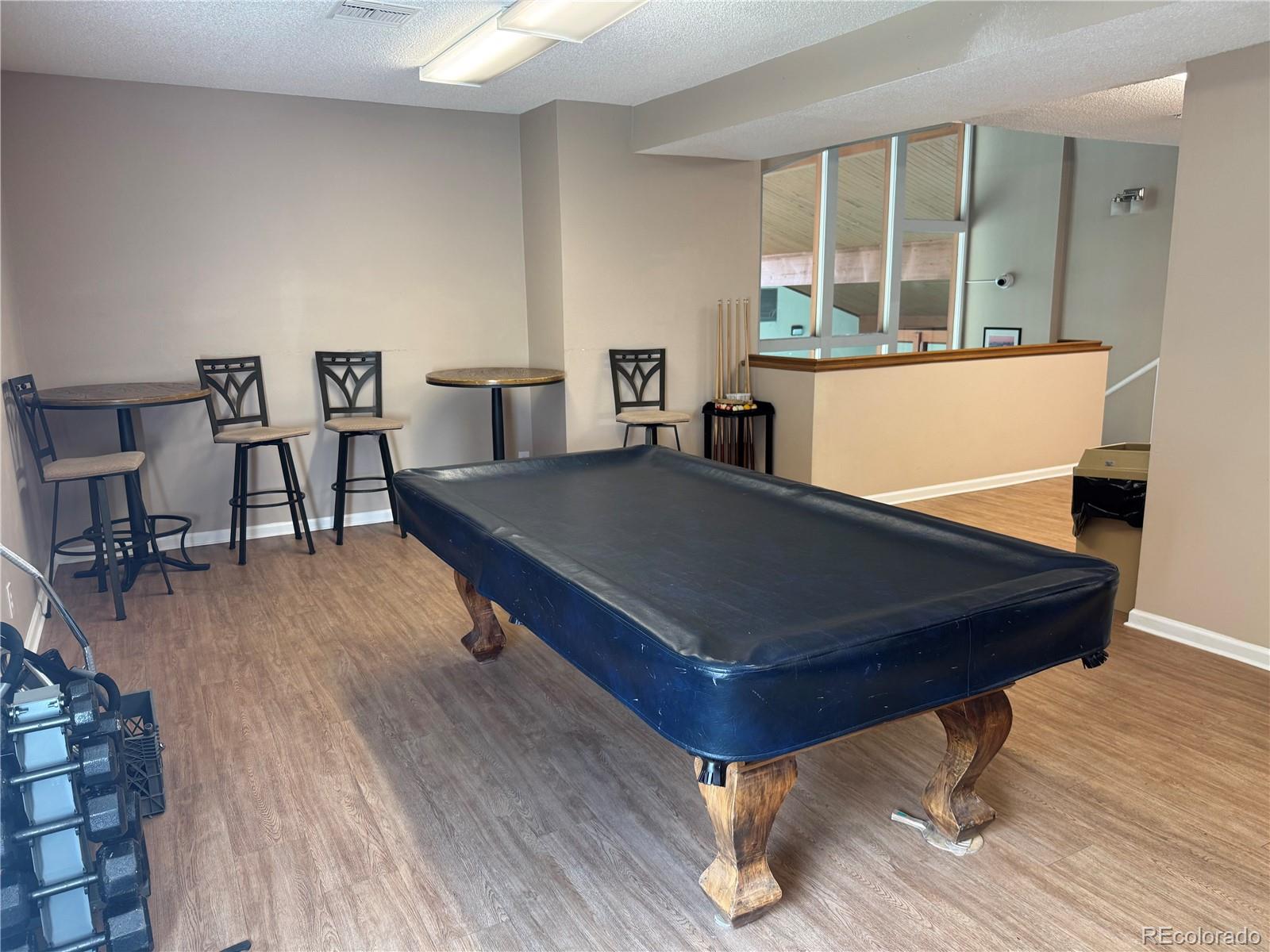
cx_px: 635
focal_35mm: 24
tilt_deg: -11.0
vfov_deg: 56.8
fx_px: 881
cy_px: 476
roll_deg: +0.7
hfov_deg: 71.6
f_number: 1.78
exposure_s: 1/60
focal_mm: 6.76
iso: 125
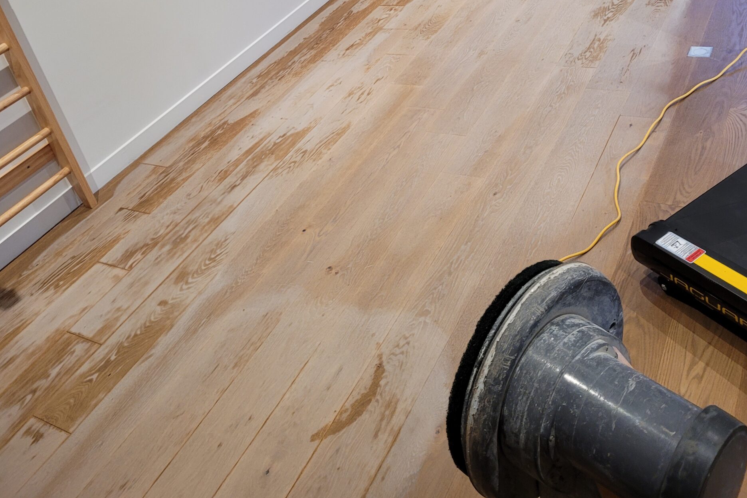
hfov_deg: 51.9
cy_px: 5
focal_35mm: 37
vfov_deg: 33.1
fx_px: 768
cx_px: 371
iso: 160
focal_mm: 5.4
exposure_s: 1/50
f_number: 1.8
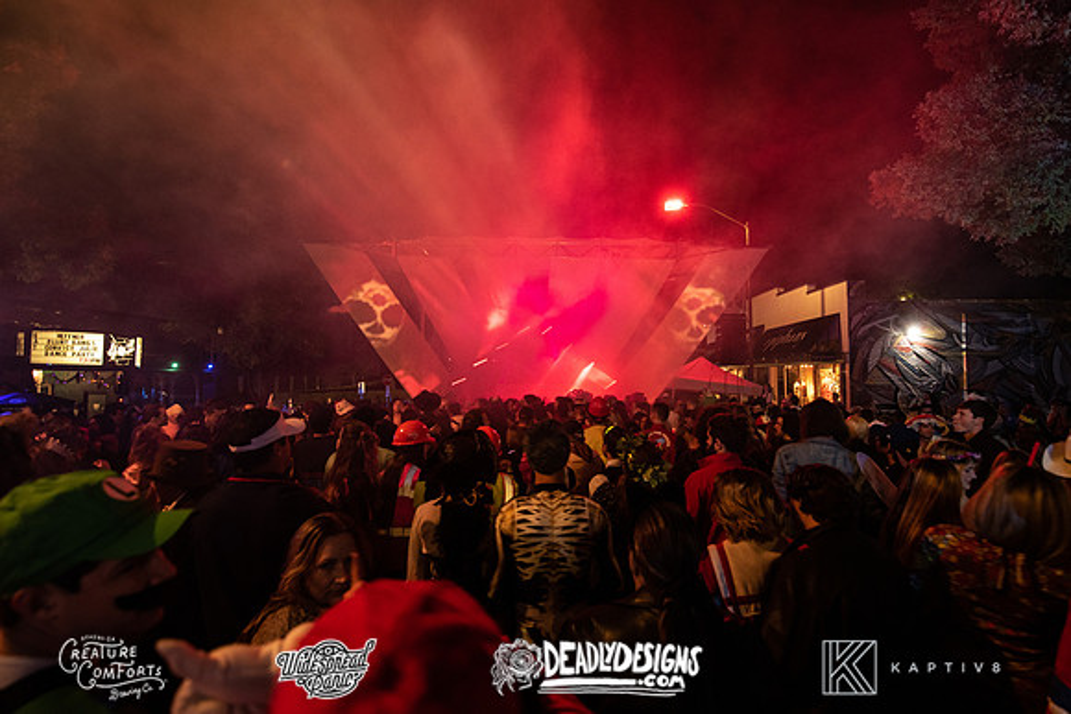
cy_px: 357
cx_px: 536
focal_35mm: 16
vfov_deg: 74.8
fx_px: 467
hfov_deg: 97.8
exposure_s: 1/30
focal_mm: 14
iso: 2000
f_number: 3.5
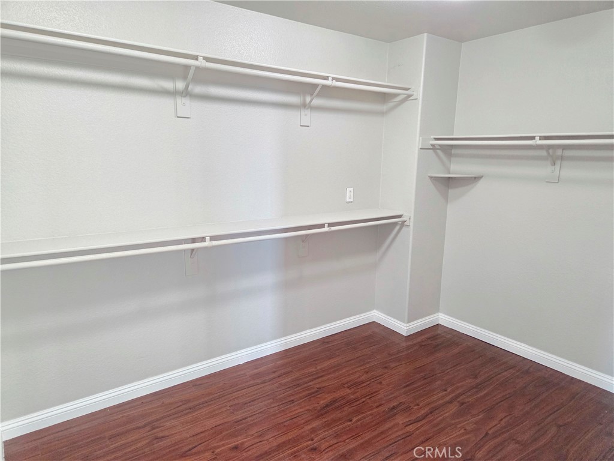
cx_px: 307
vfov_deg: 58.9
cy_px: 230
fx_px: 408
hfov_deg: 73.9
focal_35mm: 23
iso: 1600
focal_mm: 5.4
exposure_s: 1/120
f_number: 1.8
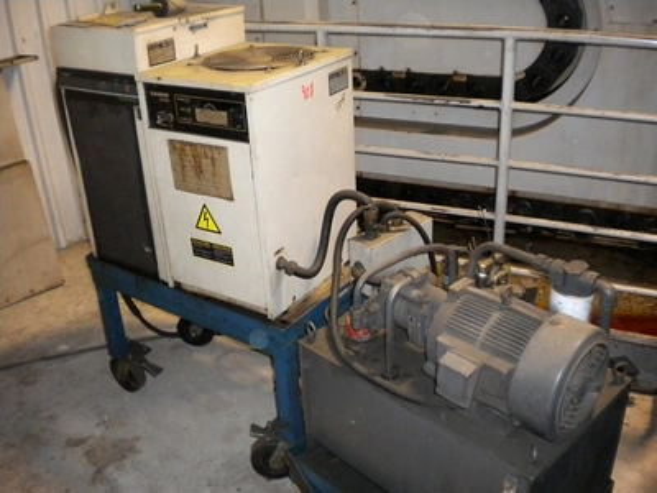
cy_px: 246
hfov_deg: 52.6
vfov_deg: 40.7
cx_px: 328
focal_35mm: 35
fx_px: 664
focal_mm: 6.3
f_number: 3.1
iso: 400
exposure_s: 1/30
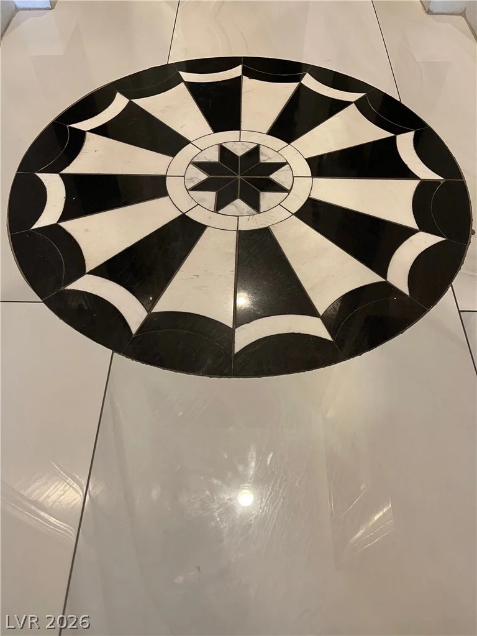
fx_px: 459
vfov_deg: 69.4
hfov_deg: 54.9
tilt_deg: -56.1
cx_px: 238
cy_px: 318
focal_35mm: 25
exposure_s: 1/60
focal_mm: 5.1
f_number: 1.6
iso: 320
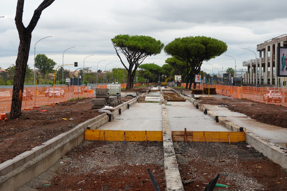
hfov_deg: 33.9
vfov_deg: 23.0
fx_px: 470
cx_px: 161
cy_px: 87
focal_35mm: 59
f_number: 8
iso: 100
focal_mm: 32
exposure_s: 1/100
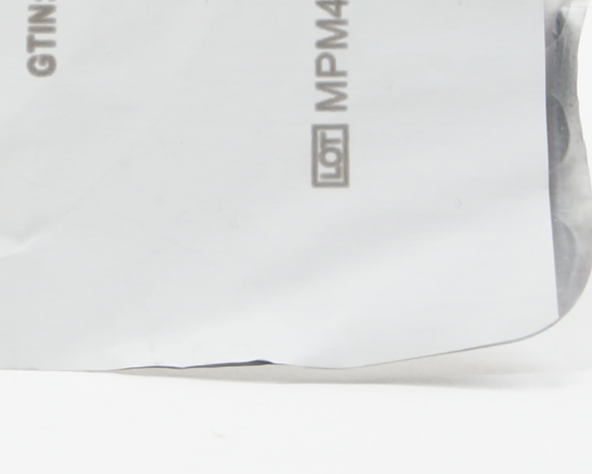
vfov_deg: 5.7
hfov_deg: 7.0
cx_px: -554
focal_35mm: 268
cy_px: -142
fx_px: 4699
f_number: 6.3
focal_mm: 41
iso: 400
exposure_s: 1/40
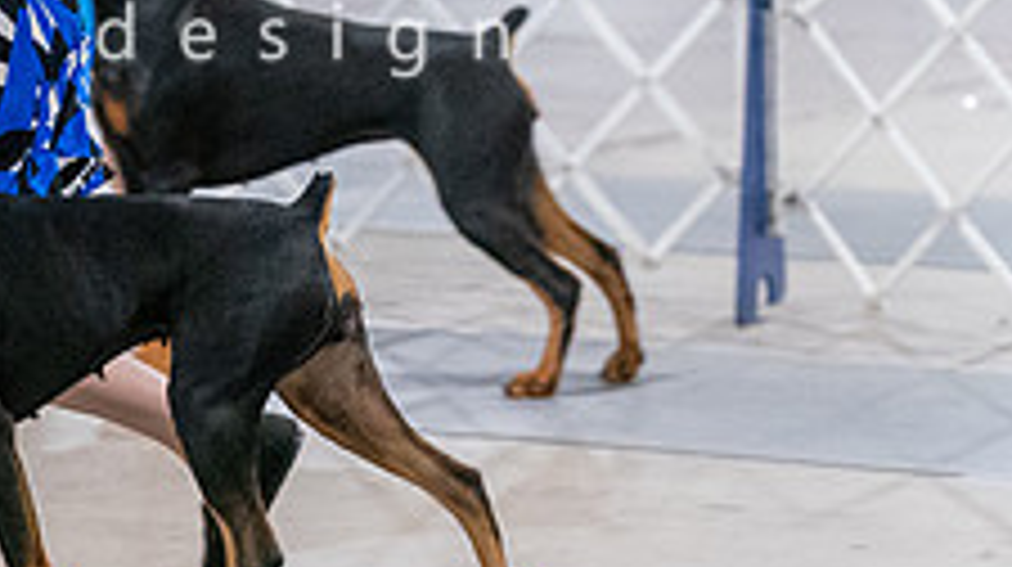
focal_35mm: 327
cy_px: 173
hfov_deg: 6.6
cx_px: -49
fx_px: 8765
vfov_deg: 3.7
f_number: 3.2
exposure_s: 1/320
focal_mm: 121
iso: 6400
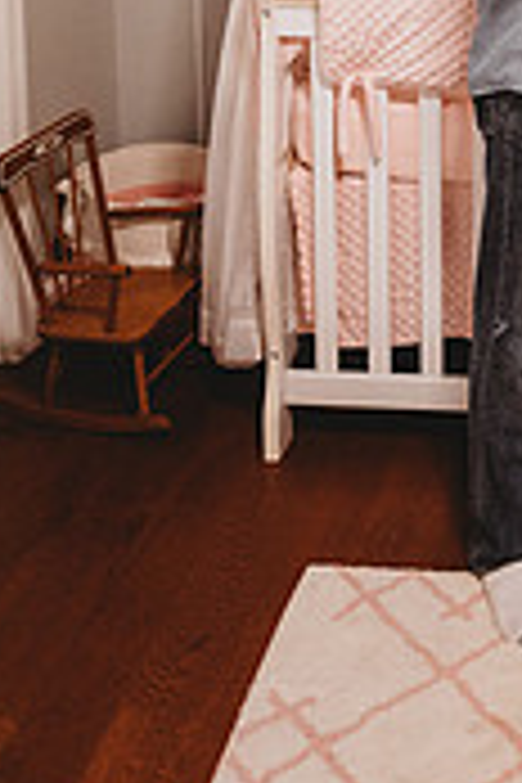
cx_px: 639
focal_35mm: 62
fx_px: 1348
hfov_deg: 20.4
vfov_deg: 28.2
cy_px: -162
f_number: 2.2
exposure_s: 1/160
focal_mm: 24
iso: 2000
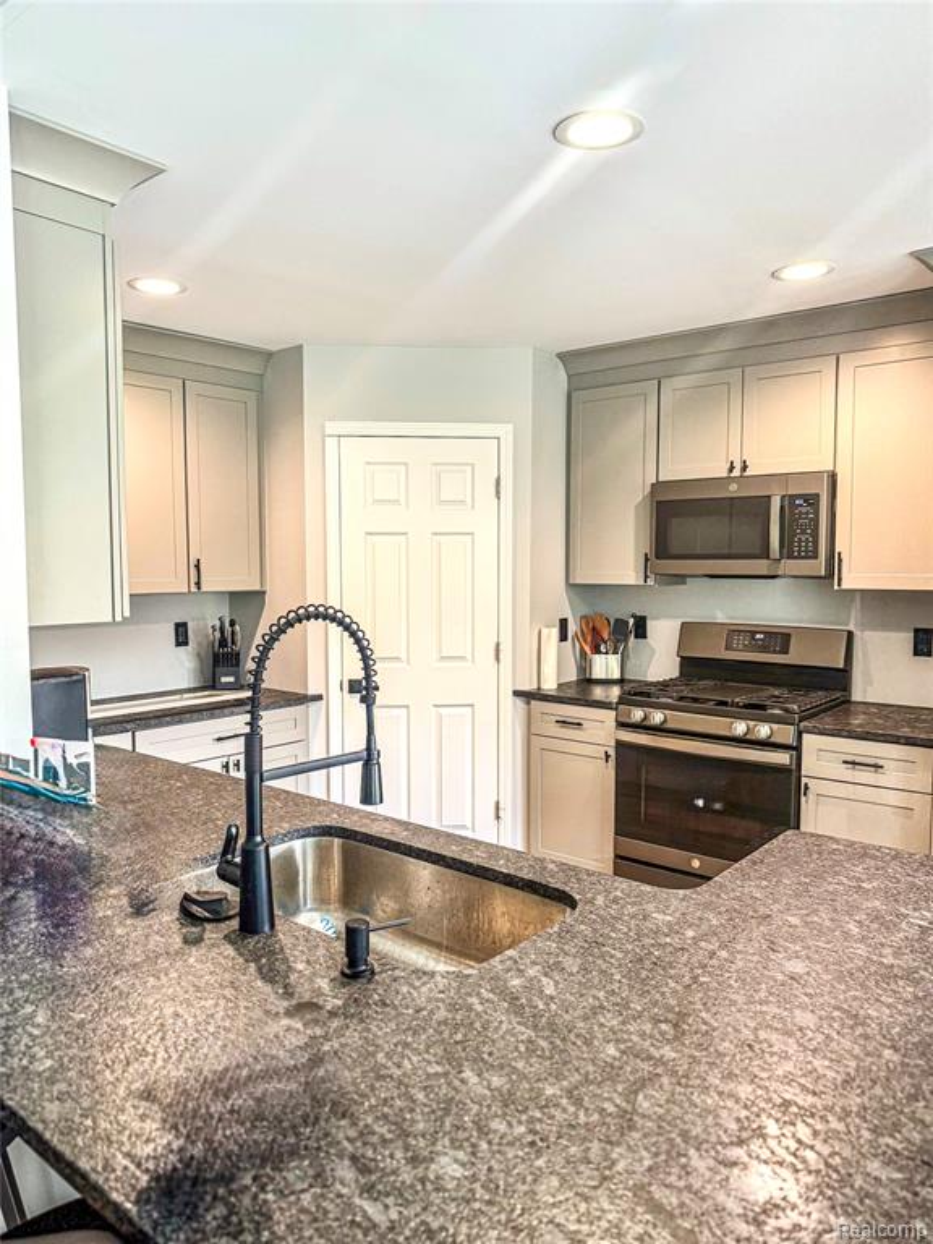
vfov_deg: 71.6
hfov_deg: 56.8
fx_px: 862
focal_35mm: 24
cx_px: 466
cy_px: 622
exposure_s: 1/100
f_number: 1.8
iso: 200
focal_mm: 6.76
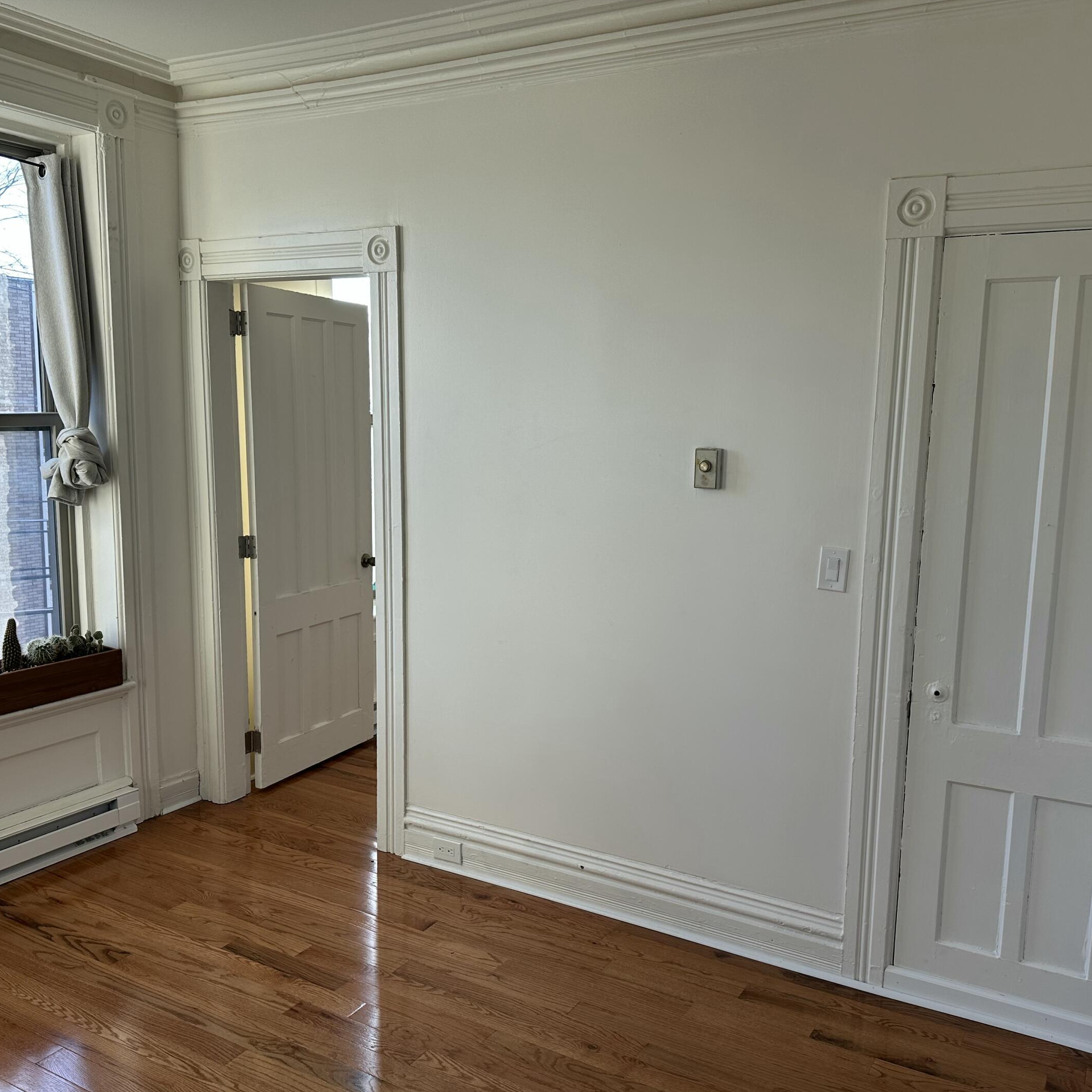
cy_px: 574
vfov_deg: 54.0
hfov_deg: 54.0
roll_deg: -0.3
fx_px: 1071
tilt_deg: -9.4
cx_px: 545
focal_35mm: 30
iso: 64
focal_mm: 6.86
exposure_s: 1/191
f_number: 1.78
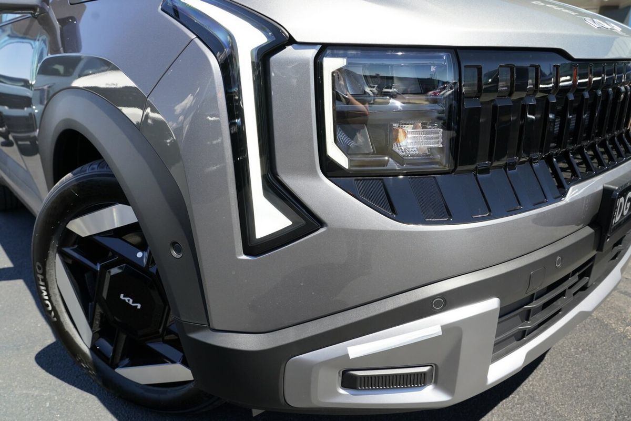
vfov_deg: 53.1
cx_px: 316
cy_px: 210
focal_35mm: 24
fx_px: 421
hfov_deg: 73.7
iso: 1000
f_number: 7.1
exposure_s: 1/400
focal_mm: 24
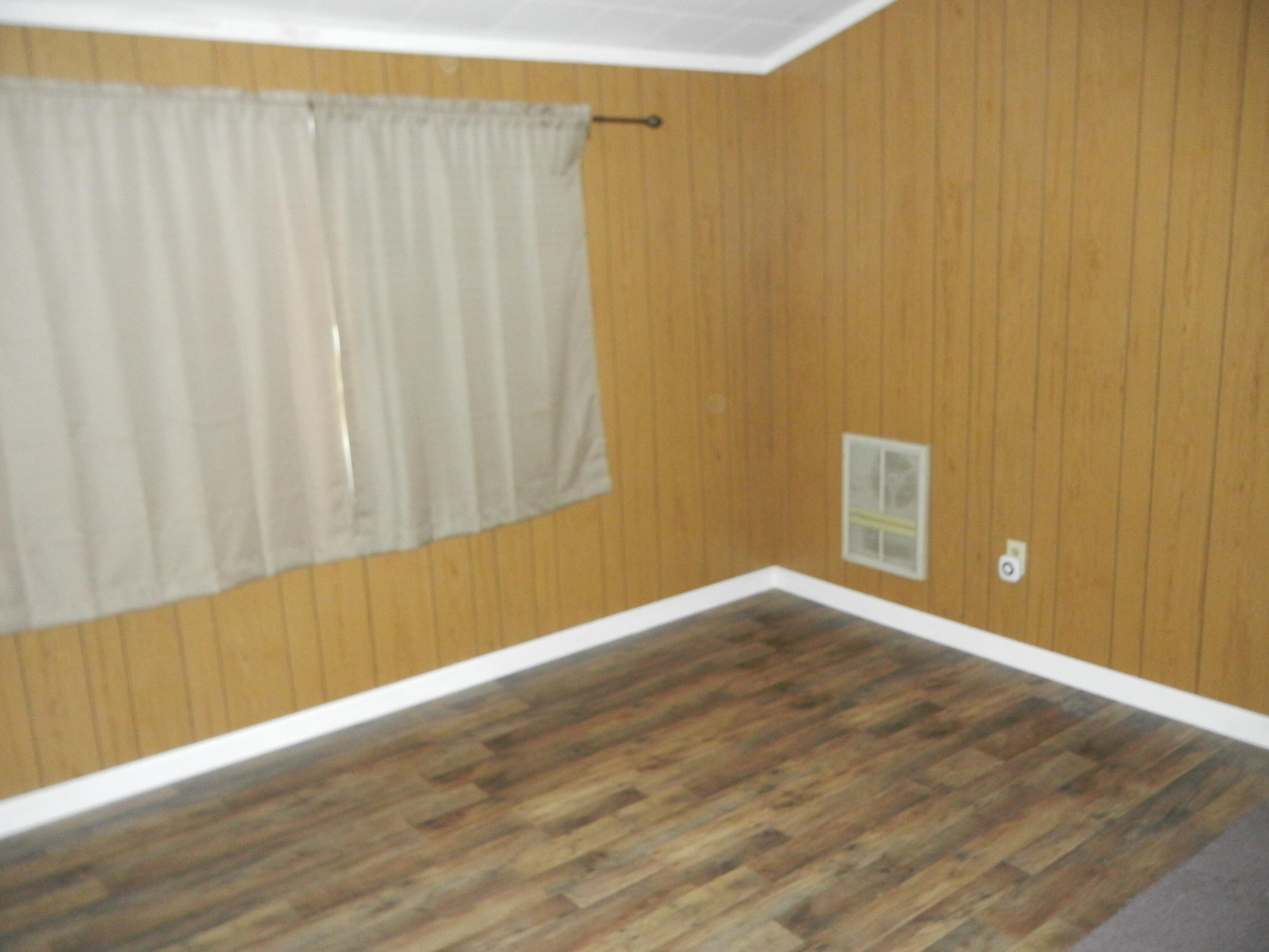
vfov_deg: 46.8
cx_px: 634
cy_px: 476
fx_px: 1100
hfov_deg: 60.0
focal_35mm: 30
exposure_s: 1/30
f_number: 3.5
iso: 800
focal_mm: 5.4
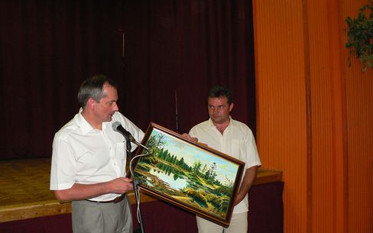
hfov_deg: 51.5
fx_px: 386
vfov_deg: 33.5
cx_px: 186
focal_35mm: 38
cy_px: 136
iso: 200
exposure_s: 1/60
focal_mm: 6
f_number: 2.8
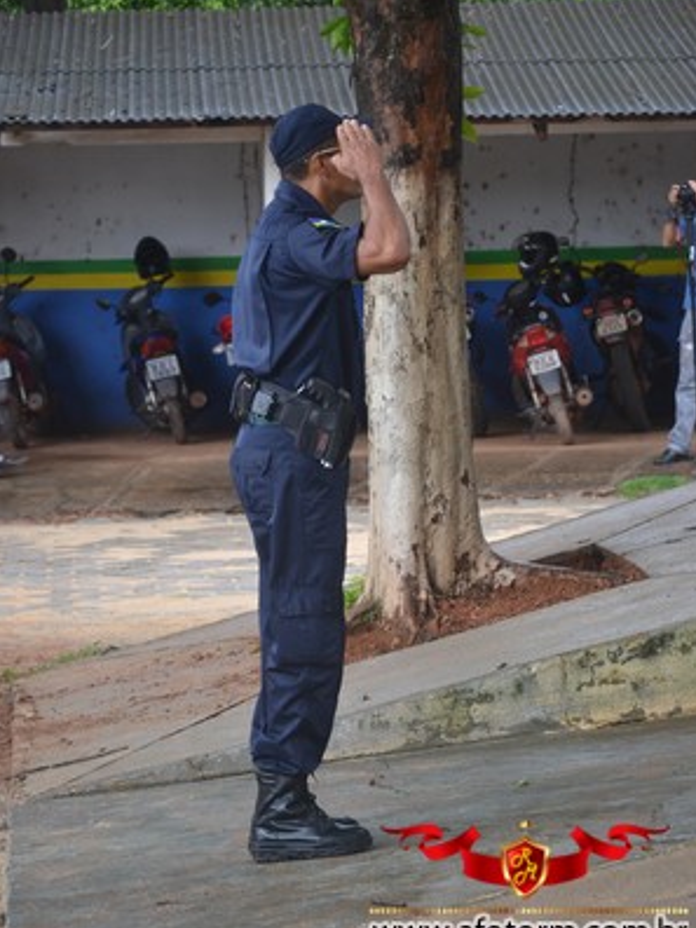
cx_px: 349
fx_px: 4397
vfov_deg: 12.0
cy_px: 445
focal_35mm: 164
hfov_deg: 9.1
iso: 450
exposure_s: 1/125
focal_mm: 100
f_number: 5.6
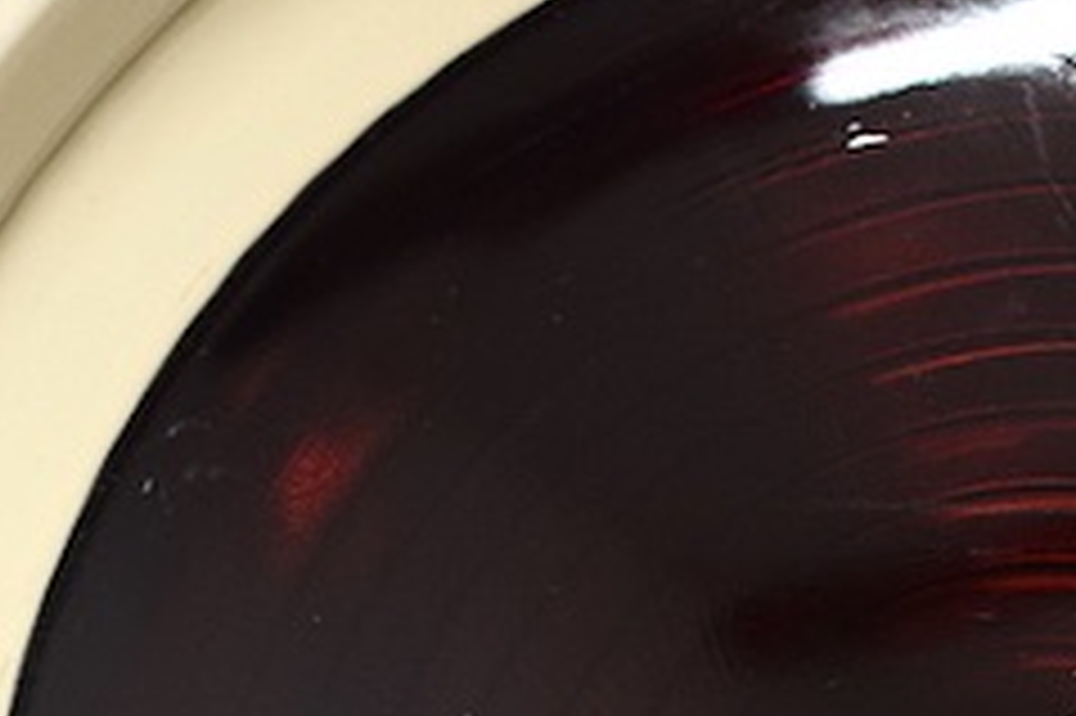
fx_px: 6078
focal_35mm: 204
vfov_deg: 6.6
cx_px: 936
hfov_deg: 10.1
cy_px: 1124
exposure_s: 1/60
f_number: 4
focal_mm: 27
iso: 560
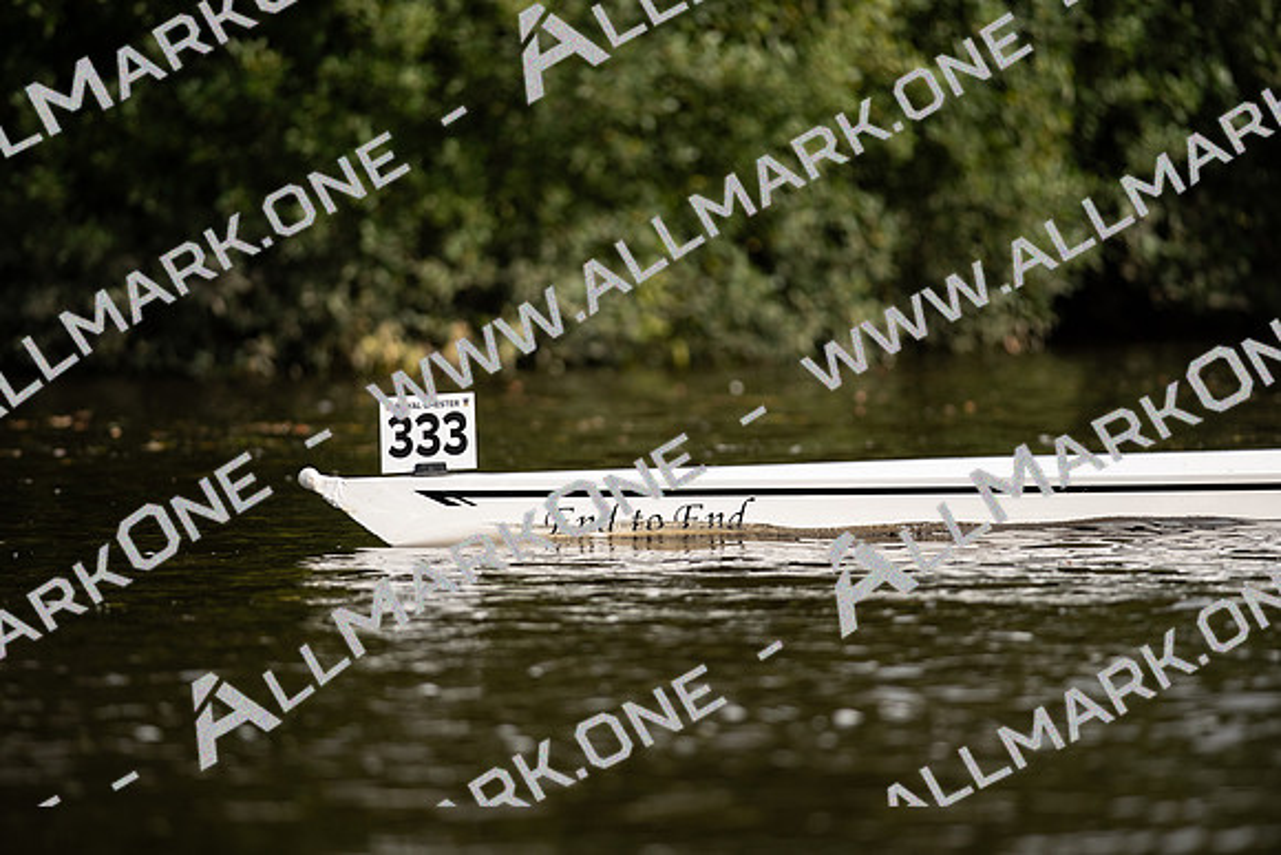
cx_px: 640
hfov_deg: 6.9
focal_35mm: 300
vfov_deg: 4.6
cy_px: 428
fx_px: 10677
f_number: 4
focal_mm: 300
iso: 320
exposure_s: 1/1600
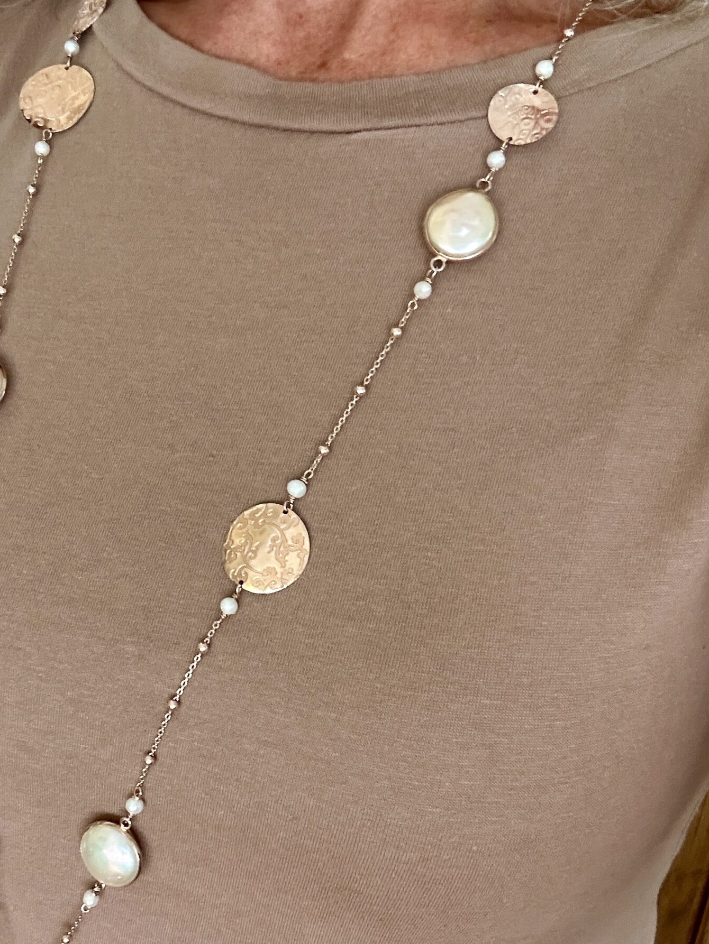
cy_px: 578
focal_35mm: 43
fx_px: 1174
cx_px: 223
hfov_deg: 33.2
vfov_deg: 43.6
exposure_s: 1/60
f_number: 1.9
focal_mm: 2.69
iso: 125
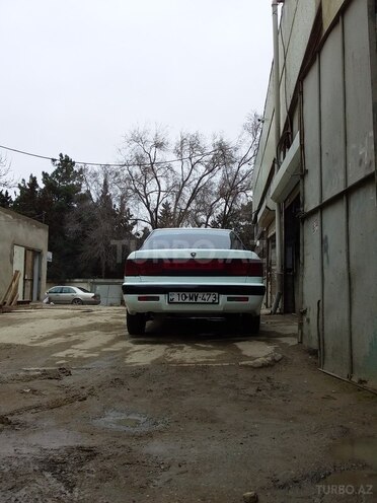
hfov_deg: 45.4
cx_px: 188
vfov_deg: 58.4
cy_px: 252
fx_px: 450
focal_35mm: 31
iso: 40
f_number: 2.2
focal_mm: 3.3
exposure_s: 1/419
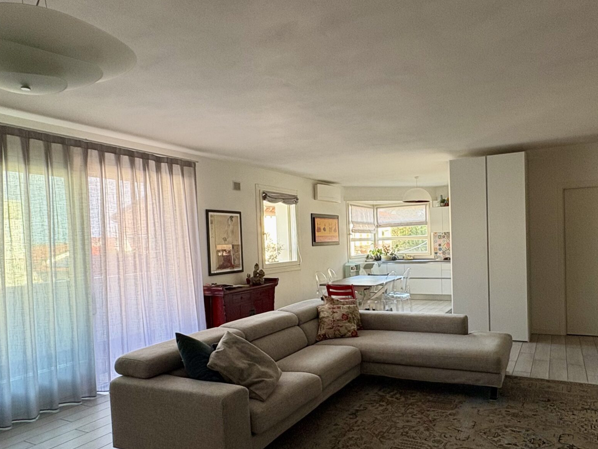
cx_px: 345
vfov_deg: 58.7
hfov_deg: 73.4
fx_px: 397
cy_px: 257
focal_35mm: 23
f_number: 2.2
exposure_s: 1/99
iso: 125
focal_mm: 2.22
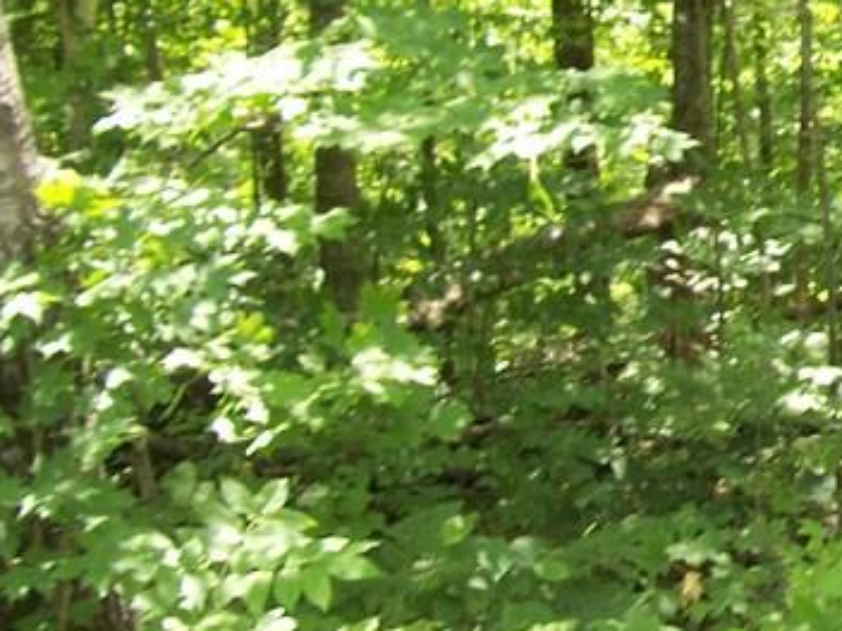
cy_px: 284
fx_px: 2262
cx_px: 1203
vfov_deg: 15.9
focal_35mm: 93
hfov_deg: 18.9
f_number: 2.9
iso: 80
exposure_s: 1/125
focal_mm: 5.7
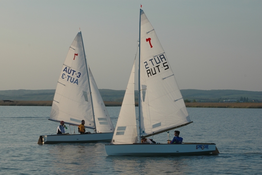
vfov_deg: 13.0
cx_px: 131
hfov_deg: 19.5
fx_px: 764
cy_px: 88
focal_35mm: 105
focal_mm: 70
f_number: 9
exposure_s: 1/320
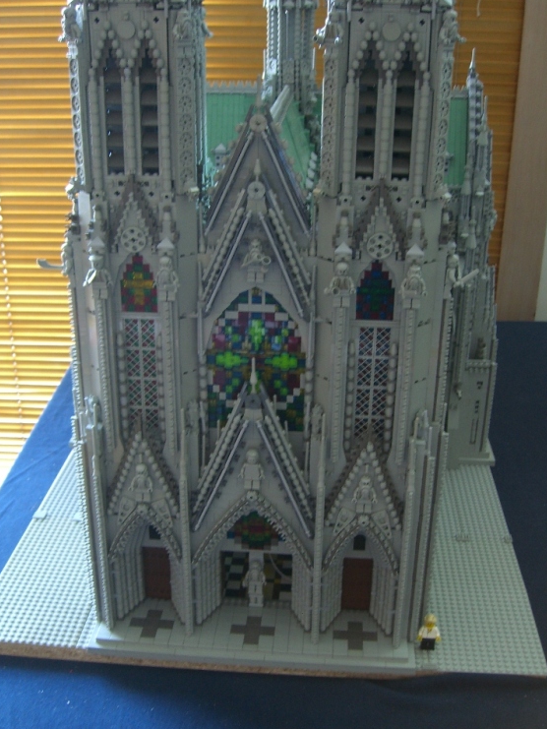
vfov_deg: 45.8
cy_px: 364
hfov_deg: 35.1
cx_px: 265
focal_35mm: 41
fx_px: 864
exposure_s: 1/8
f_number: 2.8
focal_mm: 7.9
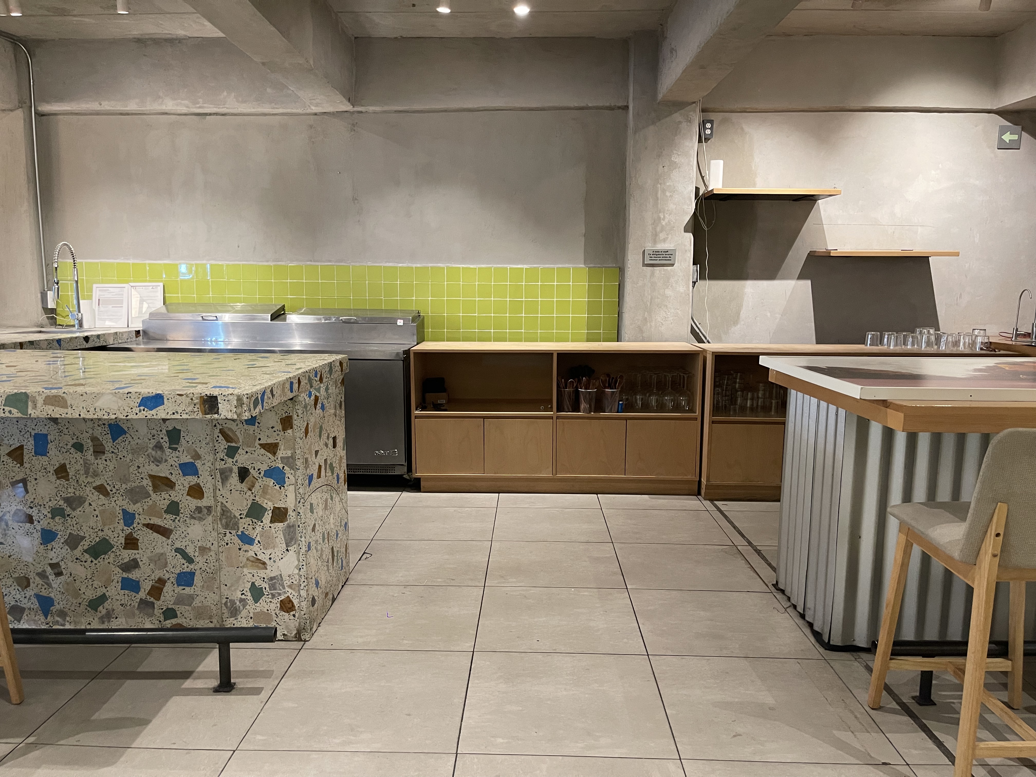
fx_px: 748
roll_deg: -0.5
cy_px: 388
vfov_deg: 54.9
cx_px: 518
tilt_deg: -8.2
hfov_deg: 69.4
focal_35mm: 25
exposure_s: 1/60
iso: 400
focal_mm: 5.1
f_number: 1.6
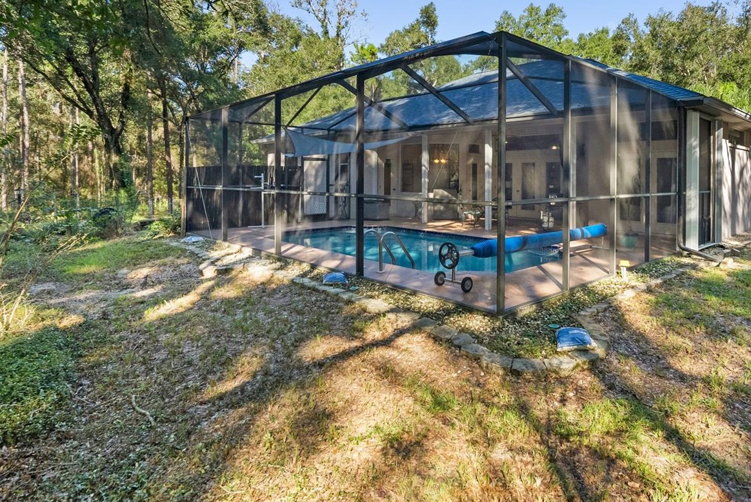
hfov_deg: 76.0
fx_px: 473
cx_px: 452
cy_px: 182
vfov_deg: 55.0
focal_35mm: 23
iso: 2000
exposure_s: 1/160
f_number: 9
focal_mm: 16.5
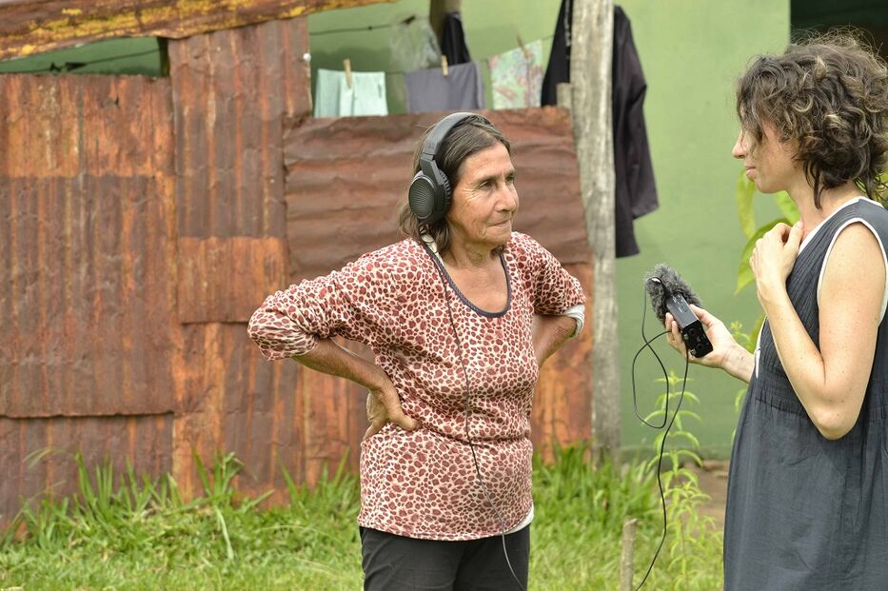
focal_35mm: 117
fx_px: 2884
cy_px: 296
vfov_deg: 11.7
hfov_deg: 17.5
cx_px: 444
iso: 110
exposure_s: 1/125
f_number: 5.6
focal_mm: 78
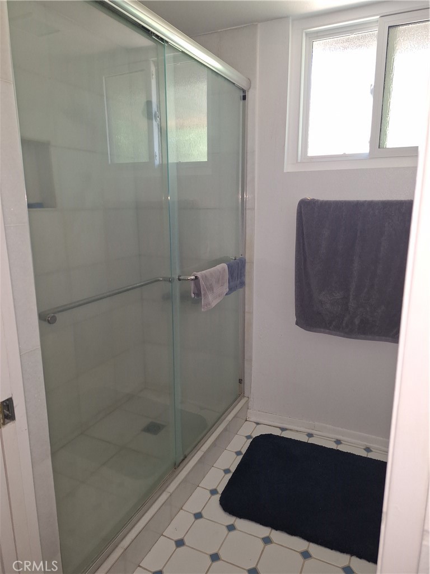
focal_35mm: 23
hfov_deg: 58.9
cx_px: 215
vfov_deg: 73.9
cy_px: 287
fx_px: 381
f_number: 1.8
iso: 25
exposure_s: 1/40
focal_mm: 5.54
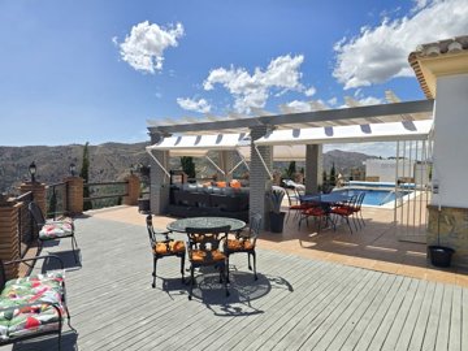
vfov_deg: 58.9
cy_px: 176
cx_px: 234
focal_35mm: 23
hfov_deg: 73.9
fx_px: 311
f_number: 1.7
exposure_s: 1/984
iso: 12
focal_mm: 6.3
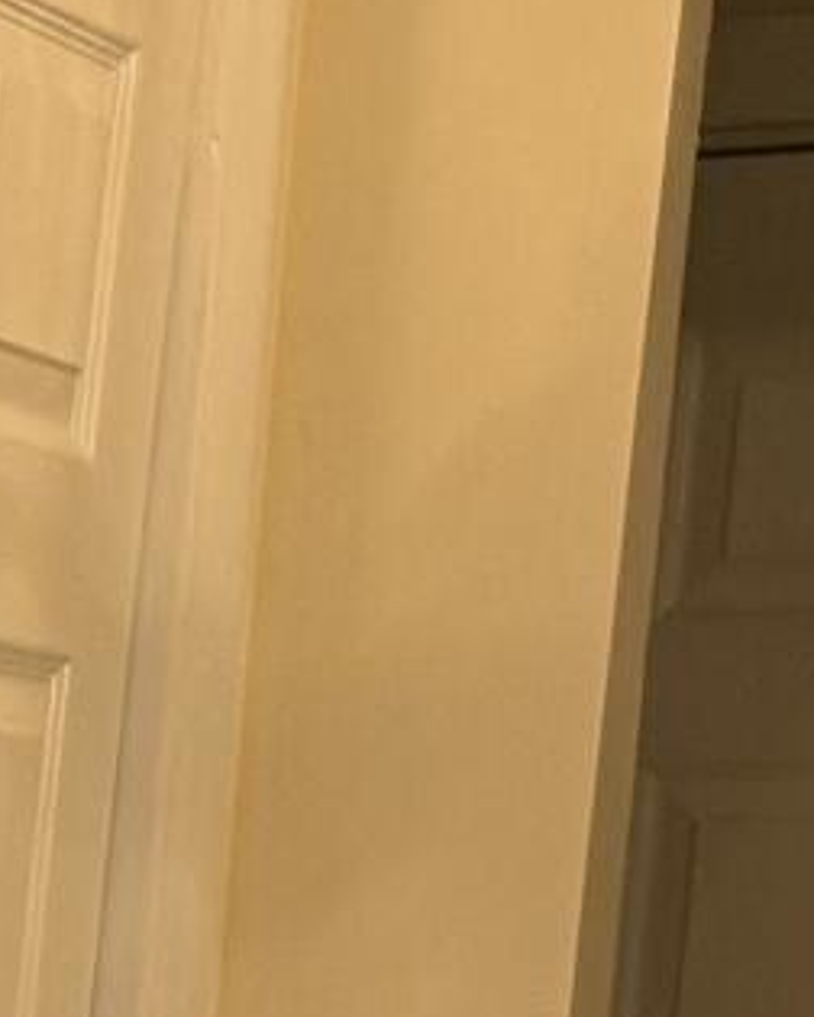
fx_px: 6715
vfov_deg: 8.2
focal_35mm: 223
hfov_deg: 5.4
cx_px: -3204
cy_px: 2063
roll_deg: -0.9
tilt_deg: -7.7
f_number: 1.78
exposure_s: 1/60
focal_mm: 6.76
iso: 160
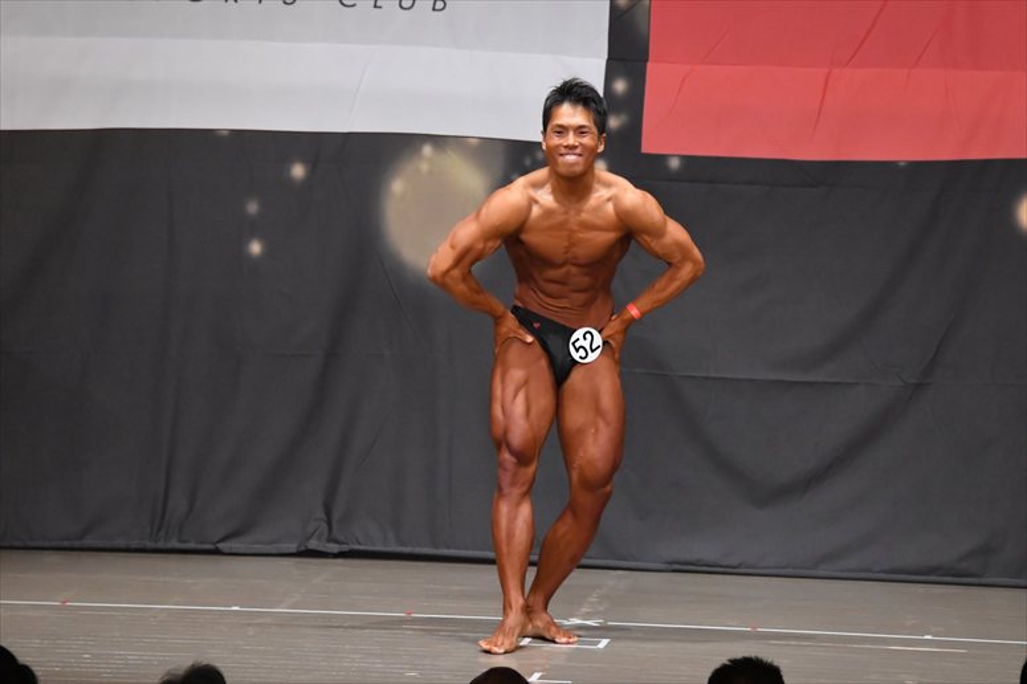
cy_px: 342
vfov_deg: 6.1
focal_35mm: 225
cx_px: 514
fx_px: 6416
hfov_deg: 9.2
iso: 6400
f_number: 5.6
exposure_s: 1/400
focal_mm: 150
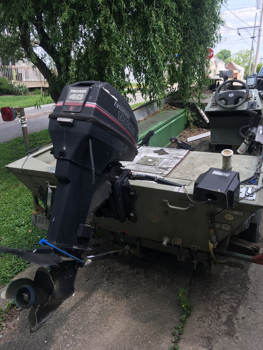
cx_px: 132
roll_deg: -0.5
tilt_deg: -18.2
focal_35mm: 29
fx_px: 294
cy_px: 175
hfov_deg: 48.2
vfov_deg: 61.7
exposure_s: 1/359
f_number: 2.2
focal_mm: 4.15
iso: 25
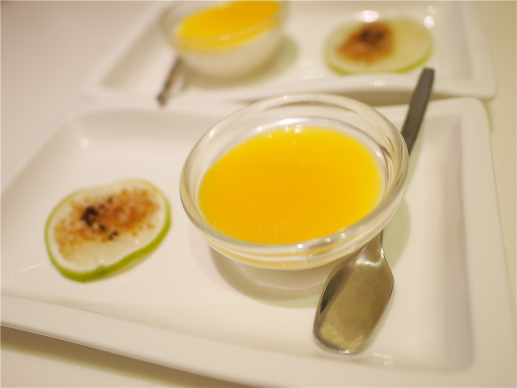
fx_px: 448
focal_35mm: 30
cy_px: 194
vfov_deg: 46.8
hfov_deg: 60.0
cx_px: 258
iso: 200
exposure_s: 1/100
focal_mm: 15
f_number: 1.8
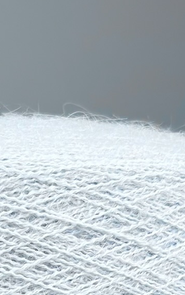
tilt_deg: -6.4
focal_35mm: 91
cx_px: -45
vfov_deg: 19.6
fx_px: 734
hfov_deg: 13.9
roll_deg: +1.4
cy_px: 449
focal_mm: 6.76
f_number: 1.78
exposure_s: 1/1067
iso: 64
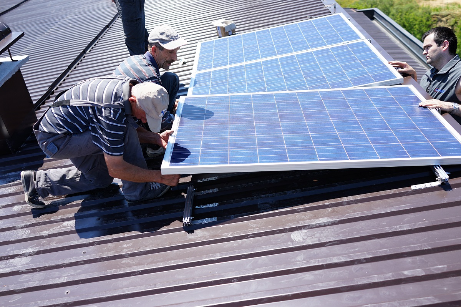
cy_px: 154
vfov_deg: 37.8
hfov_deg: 54.5
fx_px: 448
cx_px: 230
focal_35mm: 35
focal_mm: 35
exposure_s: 1/2000
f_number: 2.8
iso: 200
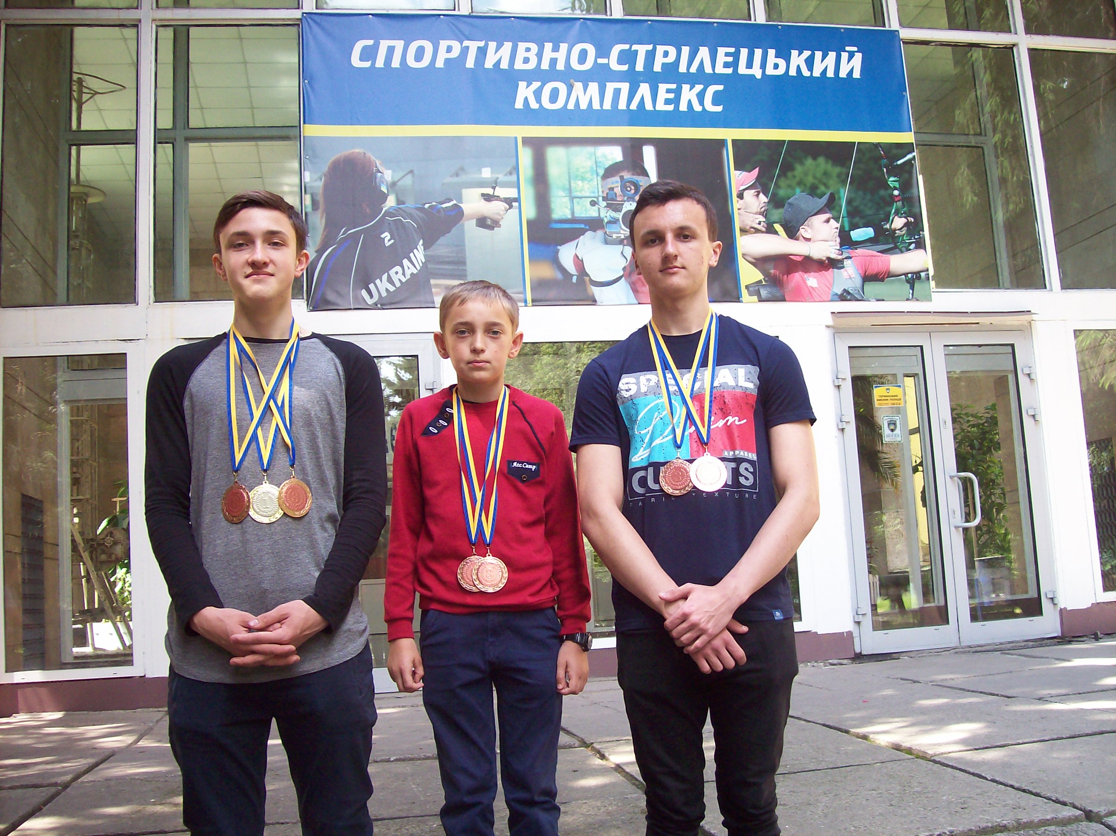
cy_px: 418
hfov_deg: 51.4
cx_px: 558
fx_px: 1160
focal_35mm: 36
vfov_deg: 39.6
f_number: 2.7
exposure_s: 1/96.8
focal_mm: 6
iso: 80
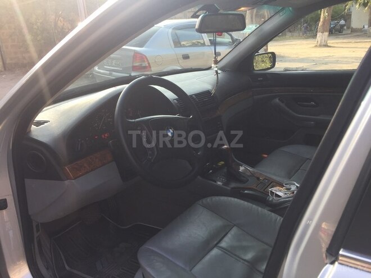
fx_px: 311
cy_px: 139
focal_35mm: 29
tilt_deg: -16.2
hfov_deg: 61.7
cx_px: 186
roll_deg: +2.1
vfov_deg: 48.2
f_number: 2.2
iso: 32
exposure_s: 1/153
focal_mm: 4.15
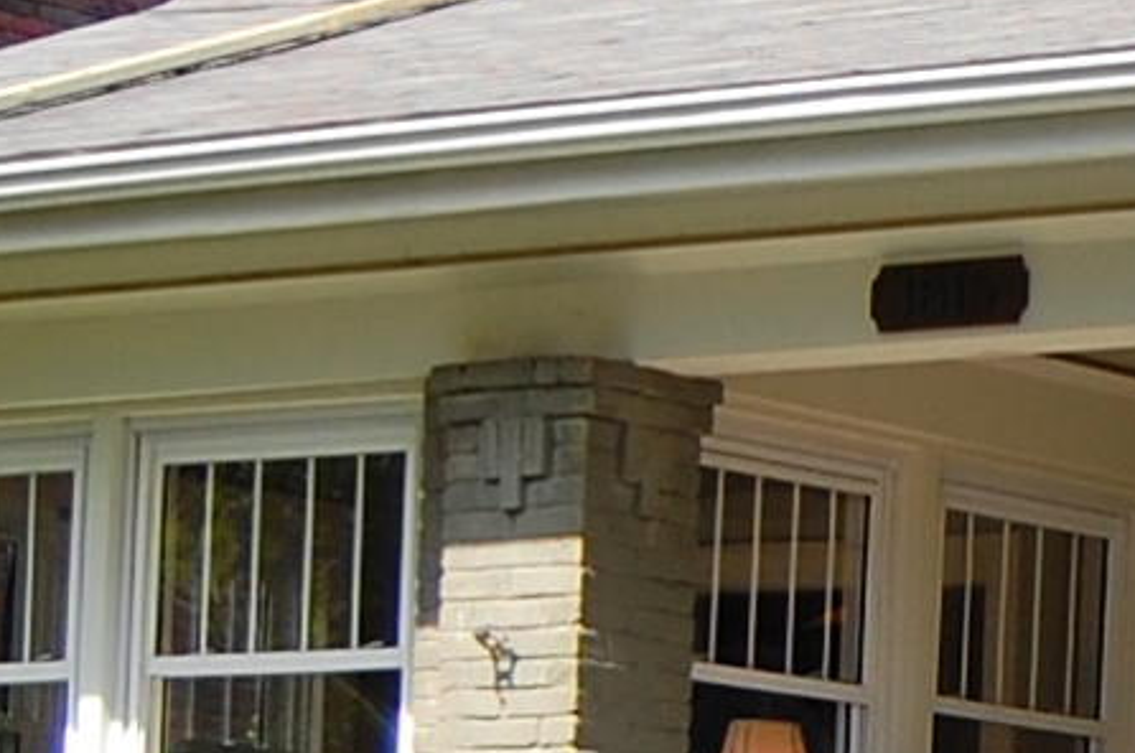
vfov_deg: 6.2
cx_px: 1891
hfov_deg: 9.0
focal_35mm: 222
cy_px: 756
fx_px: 6989
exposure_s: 1/640
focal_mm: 22
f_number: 3.8
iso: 200
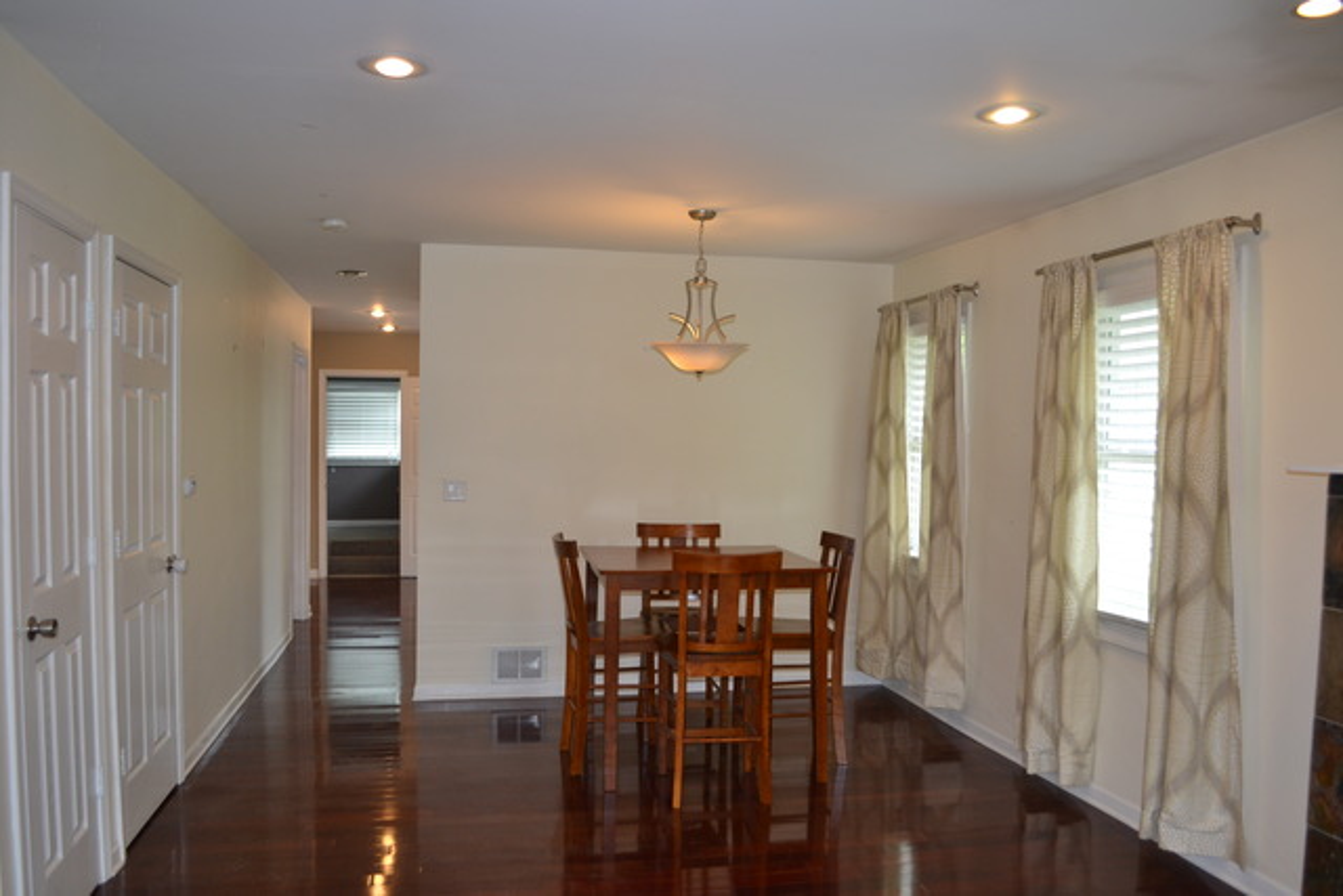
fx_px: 1007
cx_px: 672
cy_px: 448
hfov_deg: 67.4
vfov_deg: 48.0
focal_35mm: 27
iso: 400
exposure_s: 1/80
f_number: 4
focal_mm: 18
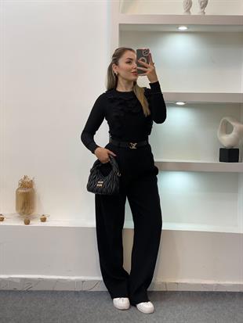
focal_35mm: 52
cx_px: 122
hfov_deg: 28.0
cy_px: 162
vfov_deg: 36.8
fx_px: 486
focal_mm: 6
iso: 80
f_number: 2
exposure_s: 1/100
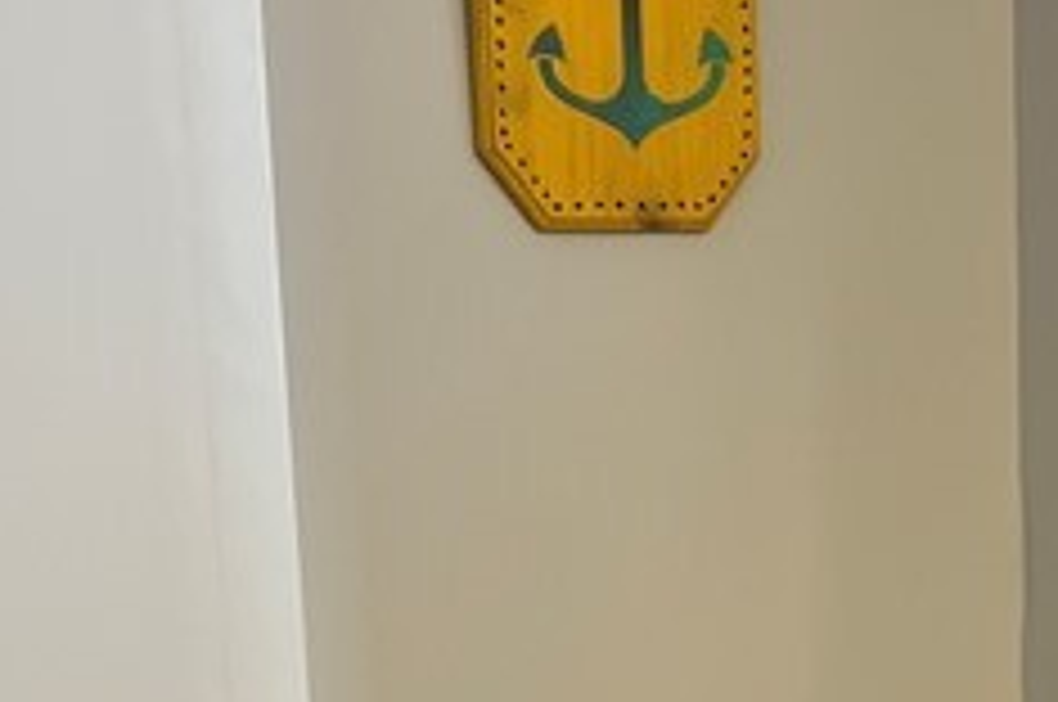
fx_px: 3463
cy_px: 1112
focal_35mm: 118
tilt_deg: -10.9
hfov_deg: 16.8
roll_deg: +1.3
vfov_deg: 11.1
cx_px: 1184
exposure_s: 1/60
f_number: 1.5
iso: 64
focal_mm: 5.7
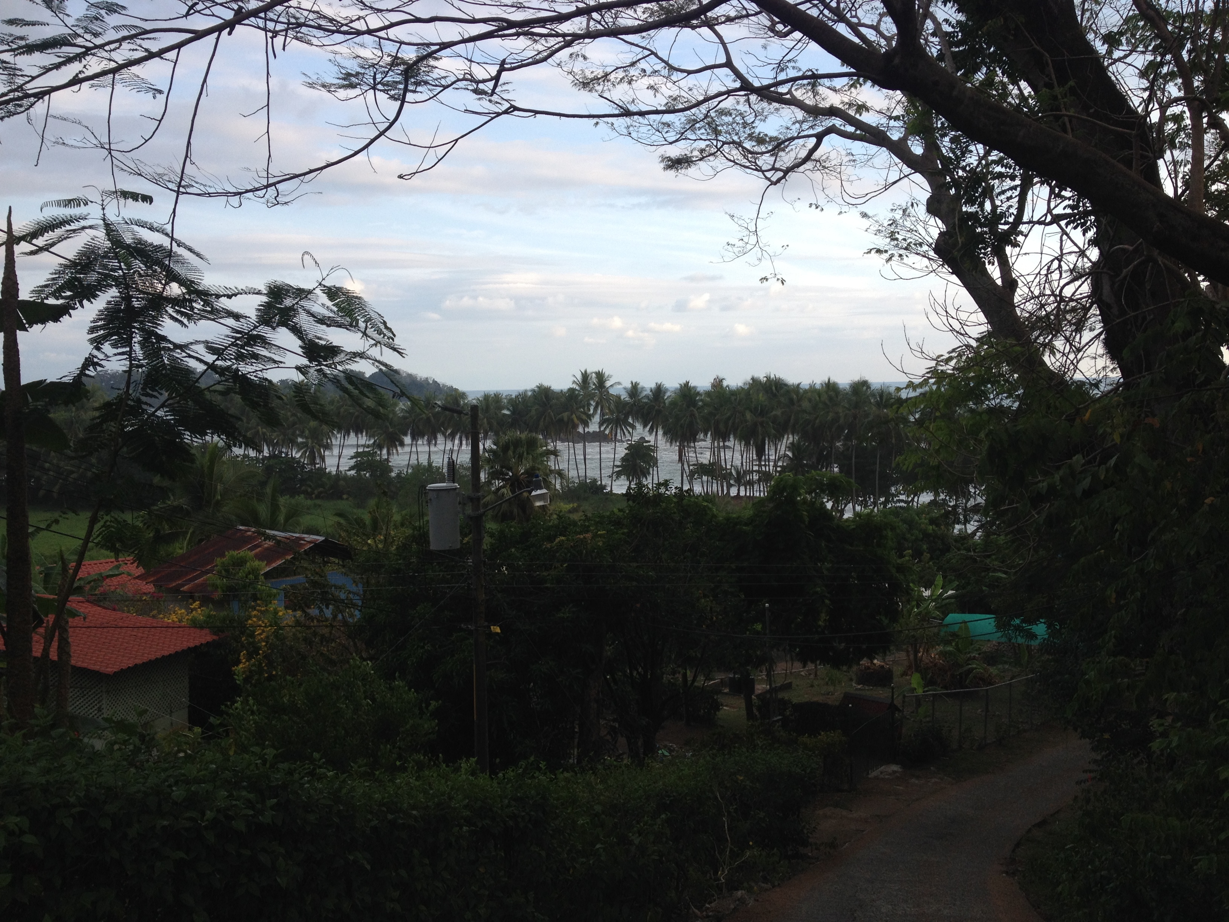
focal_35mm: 35
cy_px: 461
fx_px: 1243
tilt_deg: -7.1
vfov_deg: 40.7
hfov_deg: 52.6
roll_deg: +1.3
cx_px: 614
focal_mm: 4.28
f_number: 2.4
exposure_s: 1/557
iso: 50
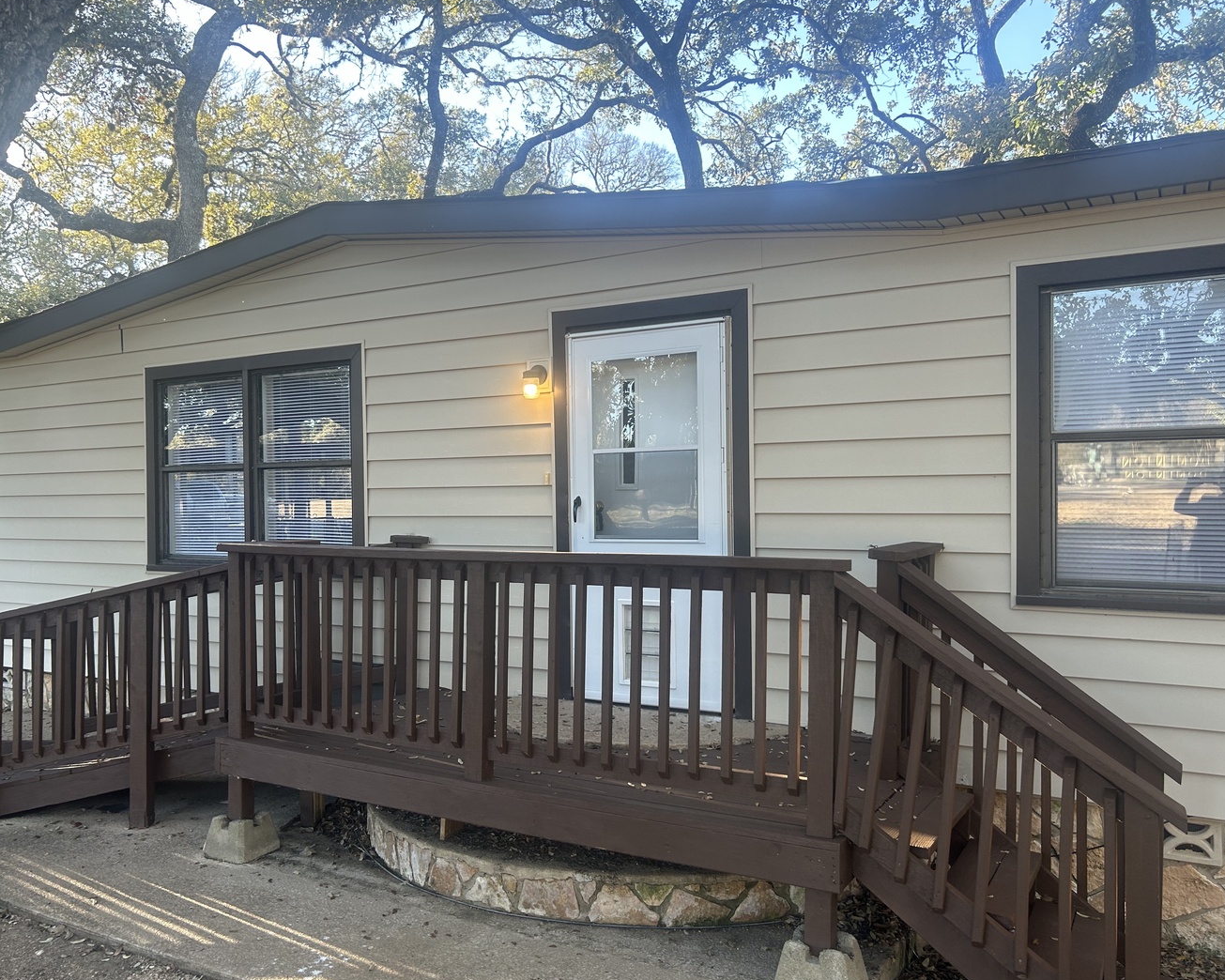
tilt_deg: -1.9
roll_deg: +0.9
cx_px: 600
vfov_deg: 51.5
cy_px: 500
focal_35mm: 28
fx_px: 1015
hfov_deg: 62.2
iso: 64
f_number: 1.5
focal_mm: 5.7
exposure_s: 1/153
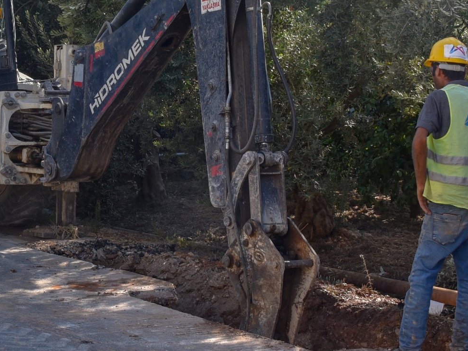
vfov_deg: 15.7
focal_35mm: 94
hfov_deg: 20.4
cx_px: 41
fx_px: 1271
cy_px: 88
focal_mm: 32
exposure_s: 1/320
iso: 400
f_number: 9
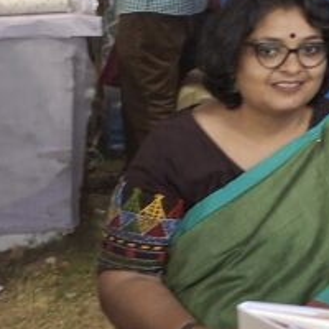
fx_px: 1215
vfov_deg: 14.3
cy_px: -184
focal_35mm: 113
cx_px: 799
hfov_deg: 12.2
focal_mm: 4.69
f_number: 1.8
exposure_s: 1/33
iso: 200
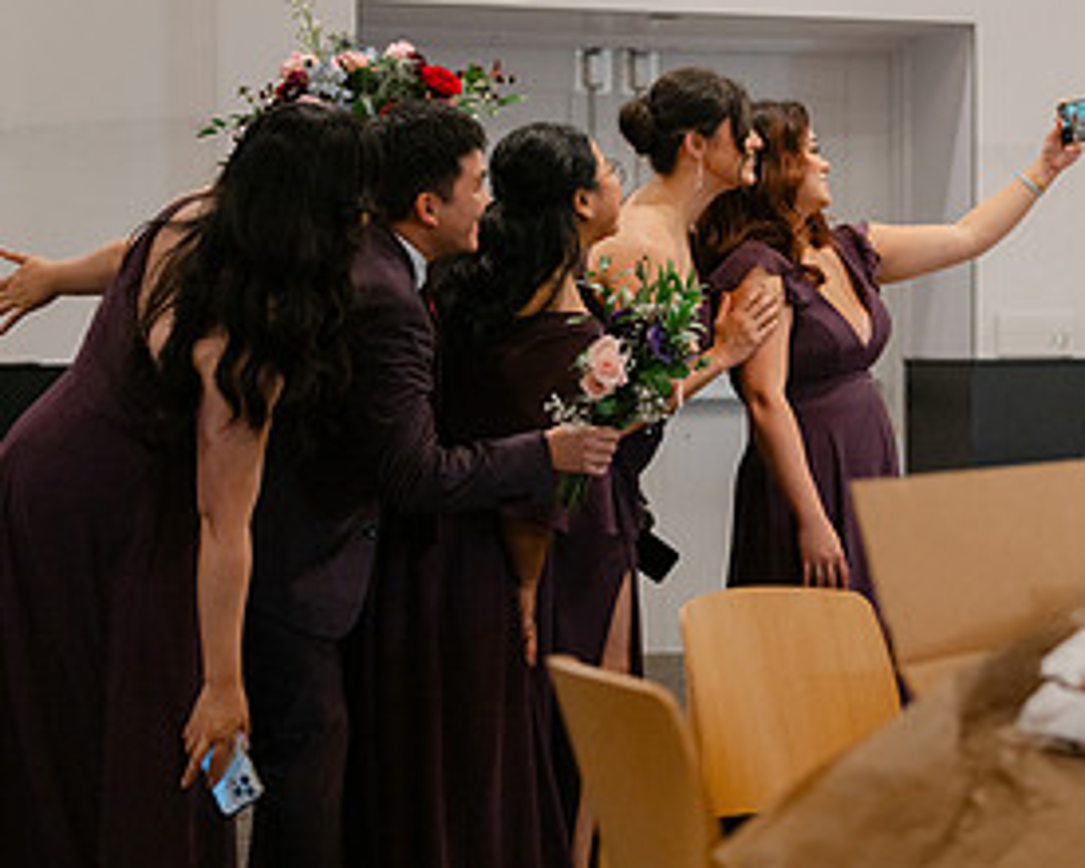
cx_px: 1043
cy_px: 141
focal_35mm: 103
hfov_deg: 18.2
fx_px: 3308
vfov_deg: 14.8
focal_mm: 50
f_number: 1.8
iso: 320
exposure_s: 1/125
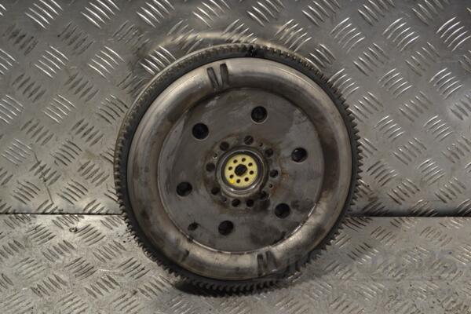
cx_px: 236
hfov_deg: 35.1
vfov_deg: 23.8
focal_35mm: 57
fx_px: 746
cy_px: 157
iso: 400
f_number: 5
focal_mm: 38
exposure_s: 1/100
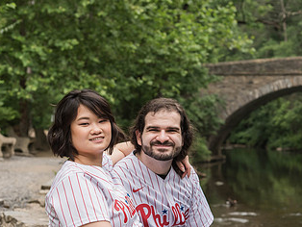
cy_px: 144
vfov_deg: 16.1
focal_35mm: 92
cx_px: 205
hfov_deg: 21.2
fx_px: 803
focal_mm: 48
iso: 400
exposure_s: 1/200
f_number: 4
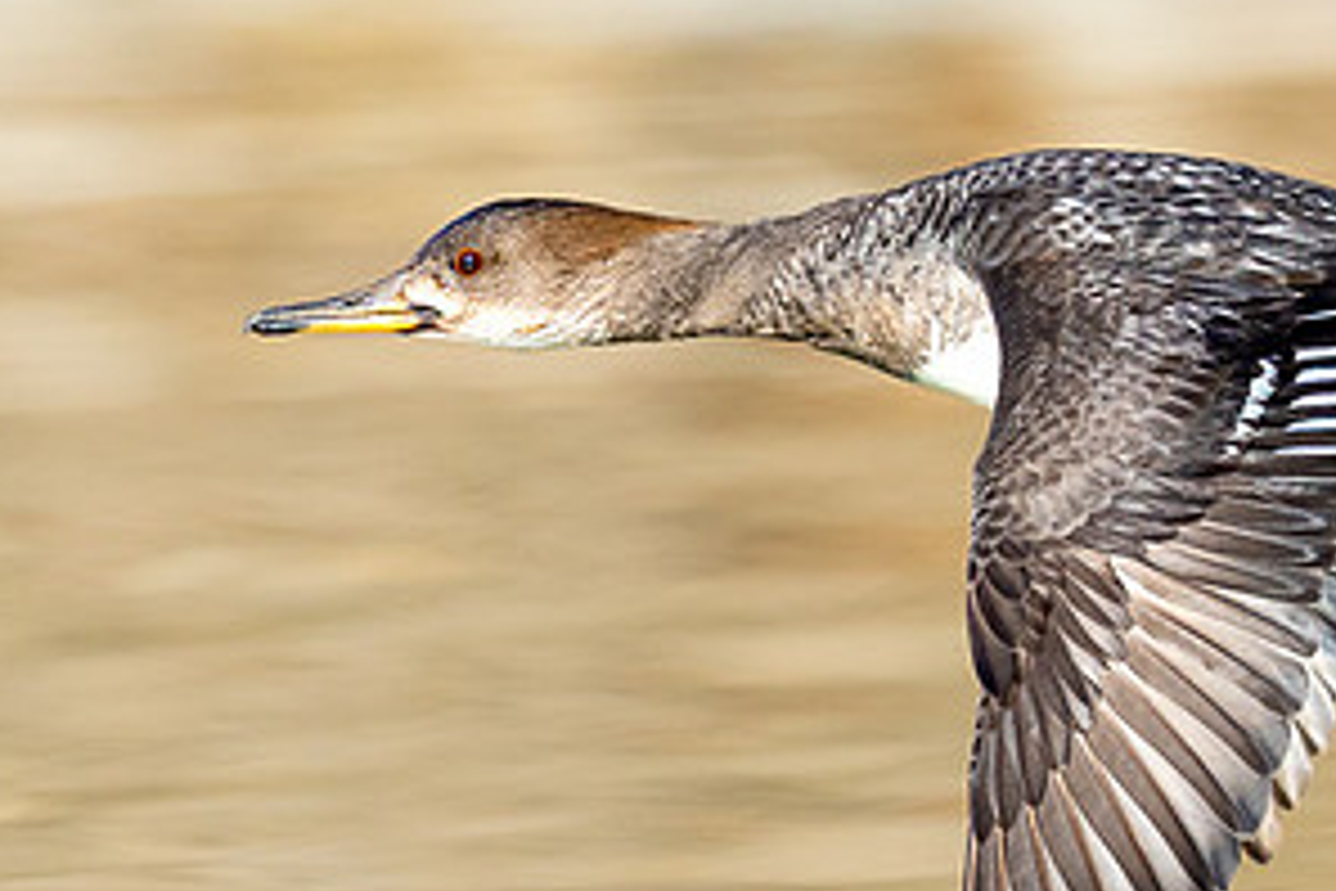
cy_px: 53
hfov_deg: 1.1
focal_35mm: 1846
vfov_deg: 0.7
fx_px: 68502
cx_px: 1012
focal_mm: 600
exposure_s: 1/3200
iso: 1250
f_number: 8
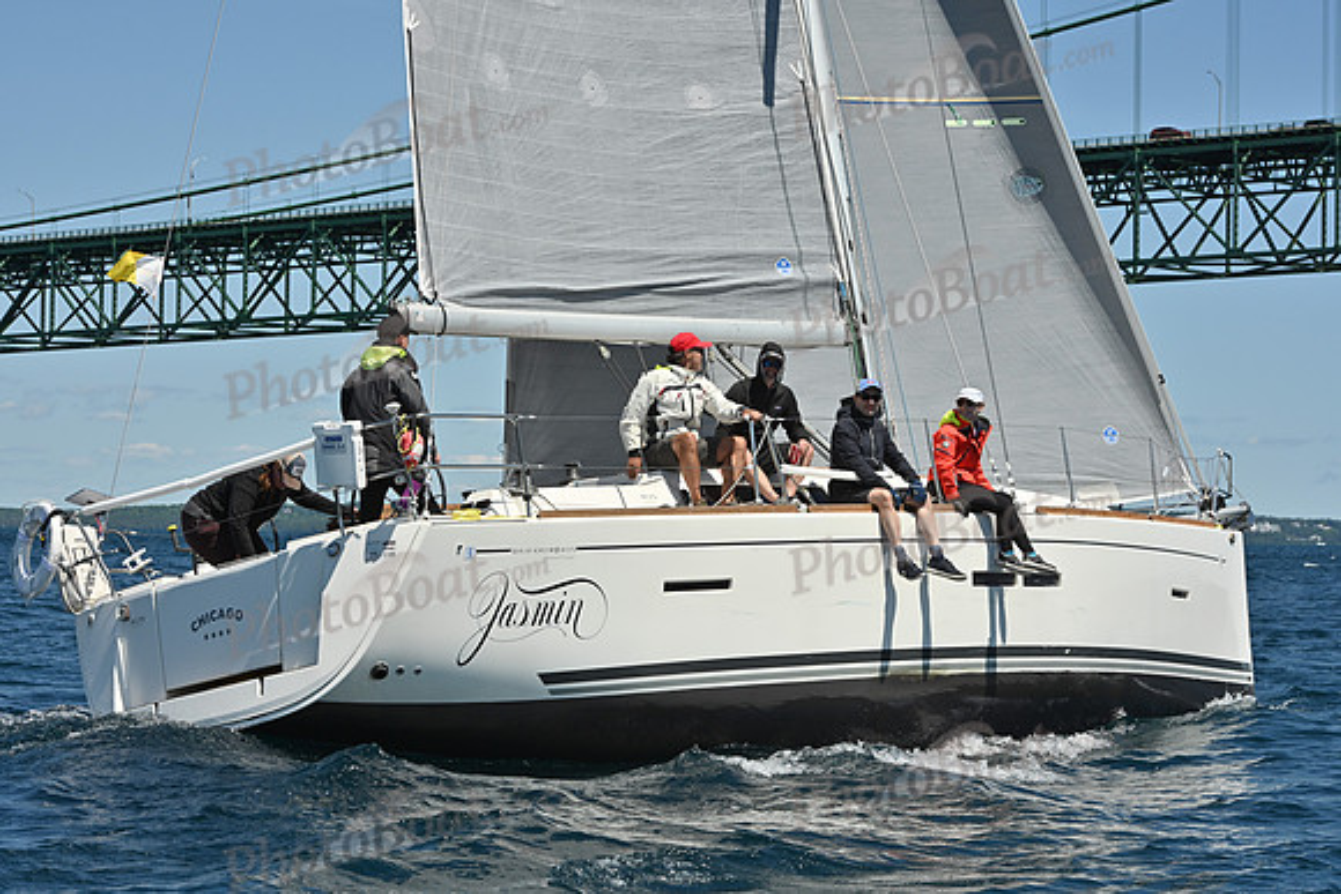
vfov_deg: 14.0
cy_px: 447
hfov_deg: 20.8
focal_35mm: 98
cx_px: 670
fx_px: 3651
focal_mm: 98
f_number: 13
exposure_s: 1/1000
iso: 320
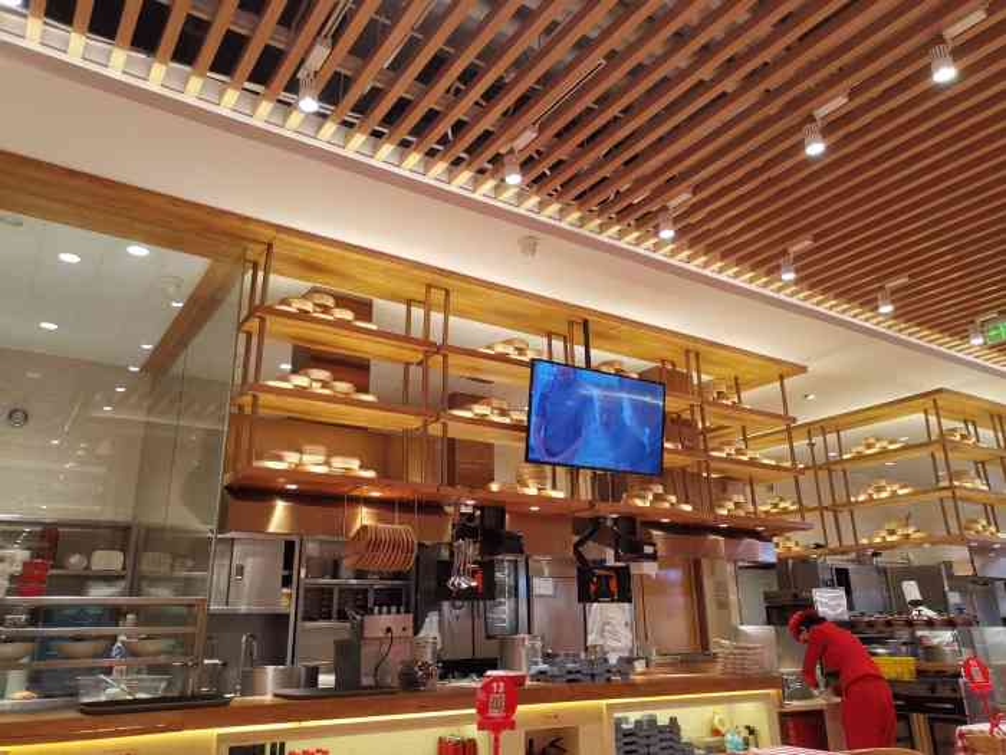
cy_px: 378
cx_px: 503
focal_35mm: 27
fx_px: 785
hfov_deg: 65.3
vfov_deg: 51.4
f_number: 1.8
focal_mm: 4.75
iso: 160
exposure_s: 1/100
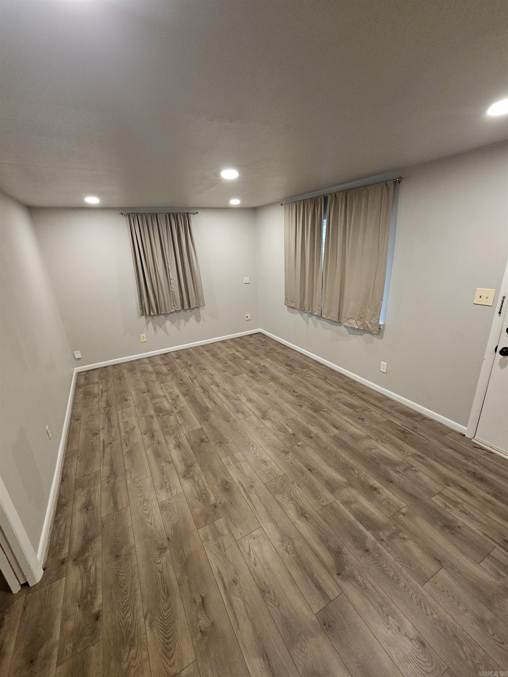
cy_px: 338
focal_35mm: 13
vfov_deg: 106.2
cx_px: 254
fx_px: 254
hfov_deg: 89.9
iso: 400
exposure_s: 1/60
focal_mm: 2.2
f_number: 2.2
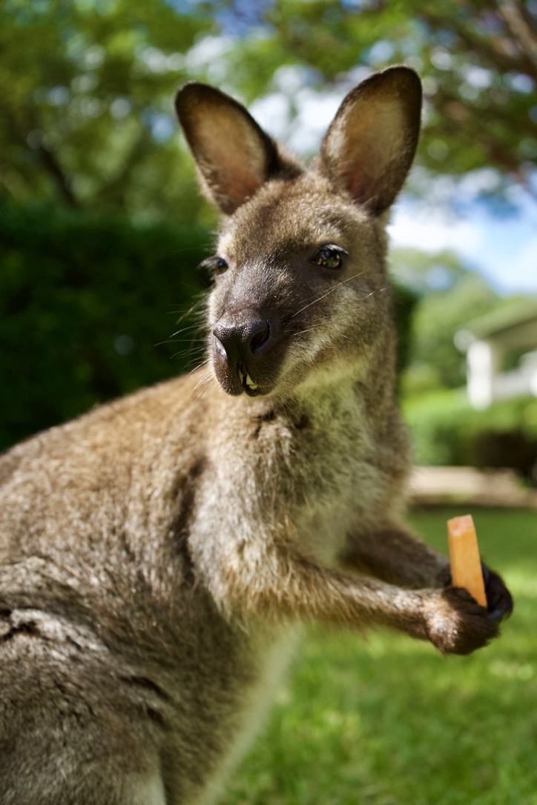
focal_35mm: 42
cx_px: 268
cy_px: 402
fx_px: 940
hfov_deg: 31.9
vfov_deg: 46.4
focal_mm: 42
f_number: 4.5
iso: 800
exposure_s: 1/2000
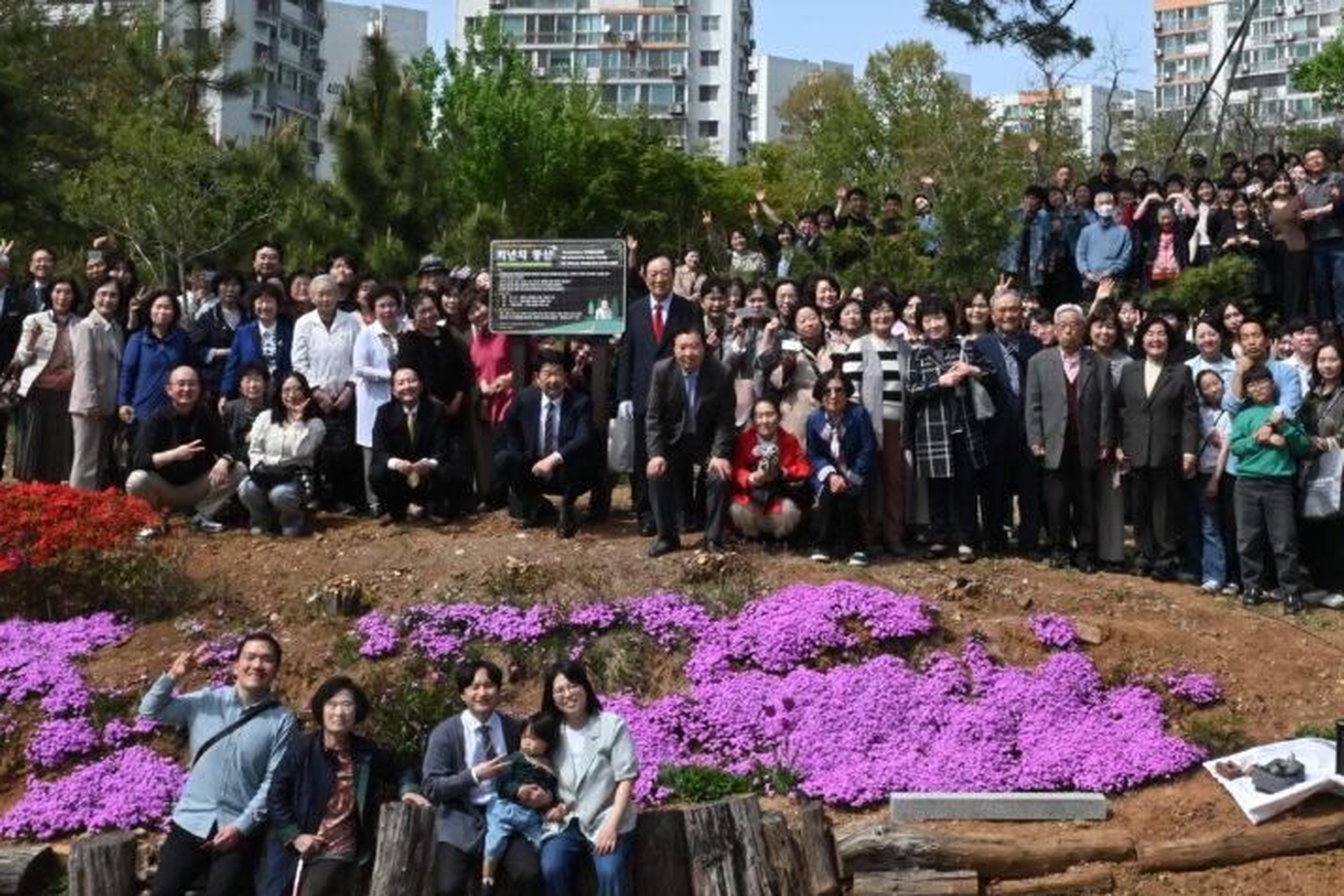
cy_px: 240
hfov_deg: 37.5
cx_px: 778
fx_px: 1973
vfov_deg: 25.3
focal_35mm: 53
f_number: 25
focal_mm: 21
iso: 500
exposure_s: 1/160
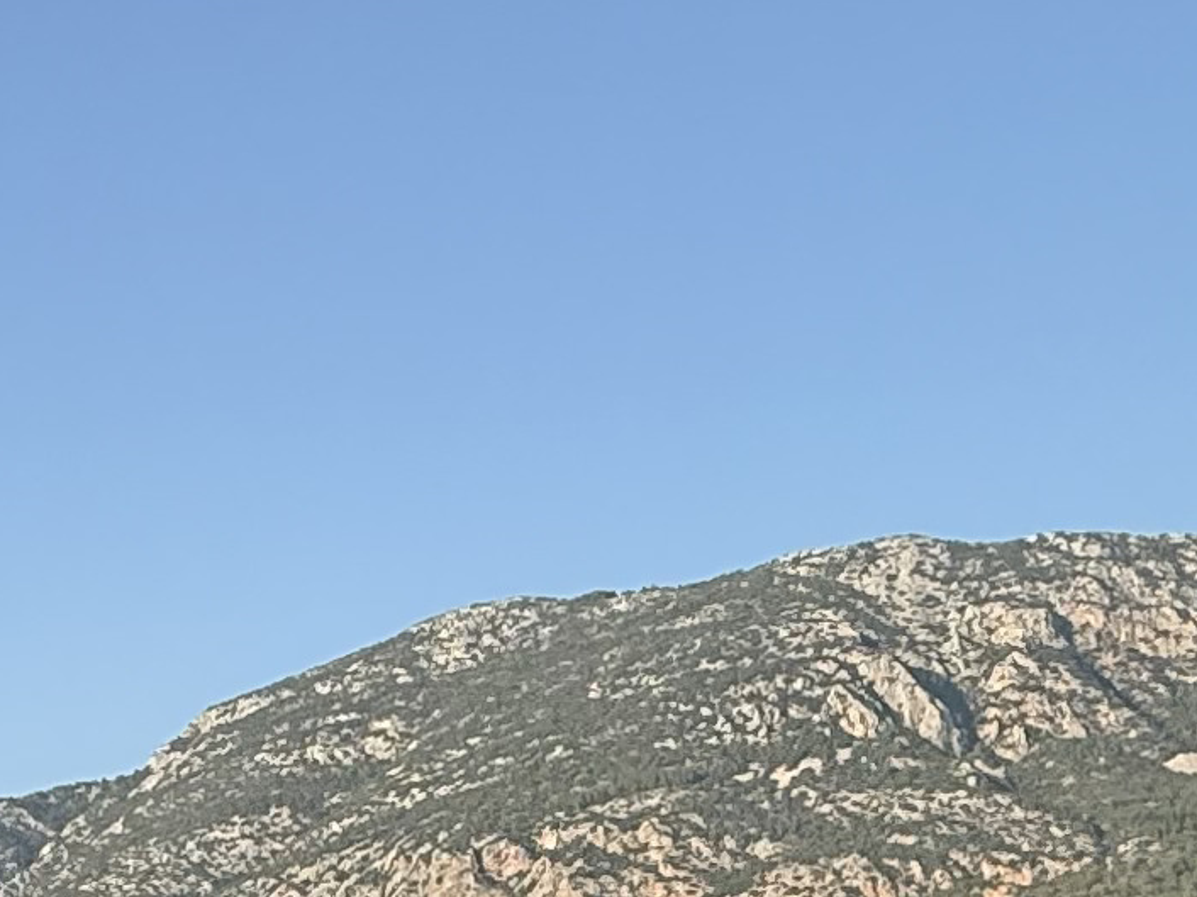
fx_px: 2765
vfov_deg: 15.4
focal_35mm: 80
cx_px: -10
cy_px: 1685
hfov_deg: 23.4
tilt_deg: -8.3
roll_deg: -0.3
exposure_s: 1/779
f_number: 2.2
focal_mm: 2.22
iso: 50
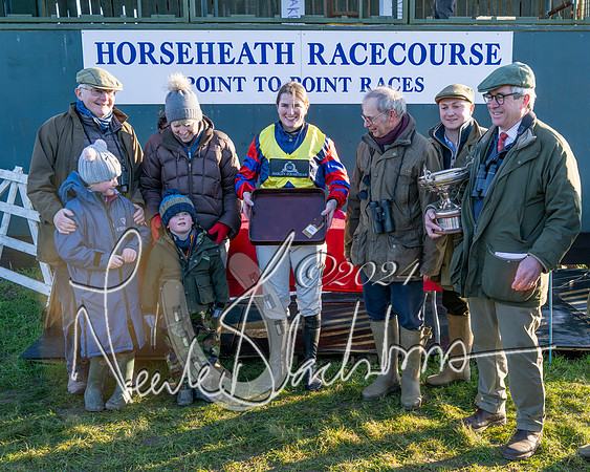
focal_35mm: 44
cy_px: 227
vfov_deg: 34.3
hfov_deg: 42.1
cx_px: 354
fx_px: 763
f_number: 4
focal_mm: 35
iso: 400
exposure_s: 1/800
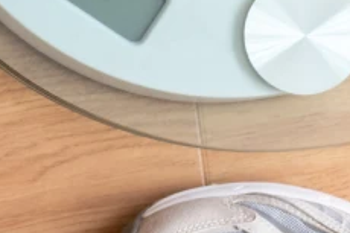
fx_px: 2196
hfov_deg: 8.5
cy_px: 254
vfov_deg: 6.0
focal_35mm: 226
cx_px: -408
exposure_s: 1/80
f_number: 5
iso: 500
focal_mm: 35
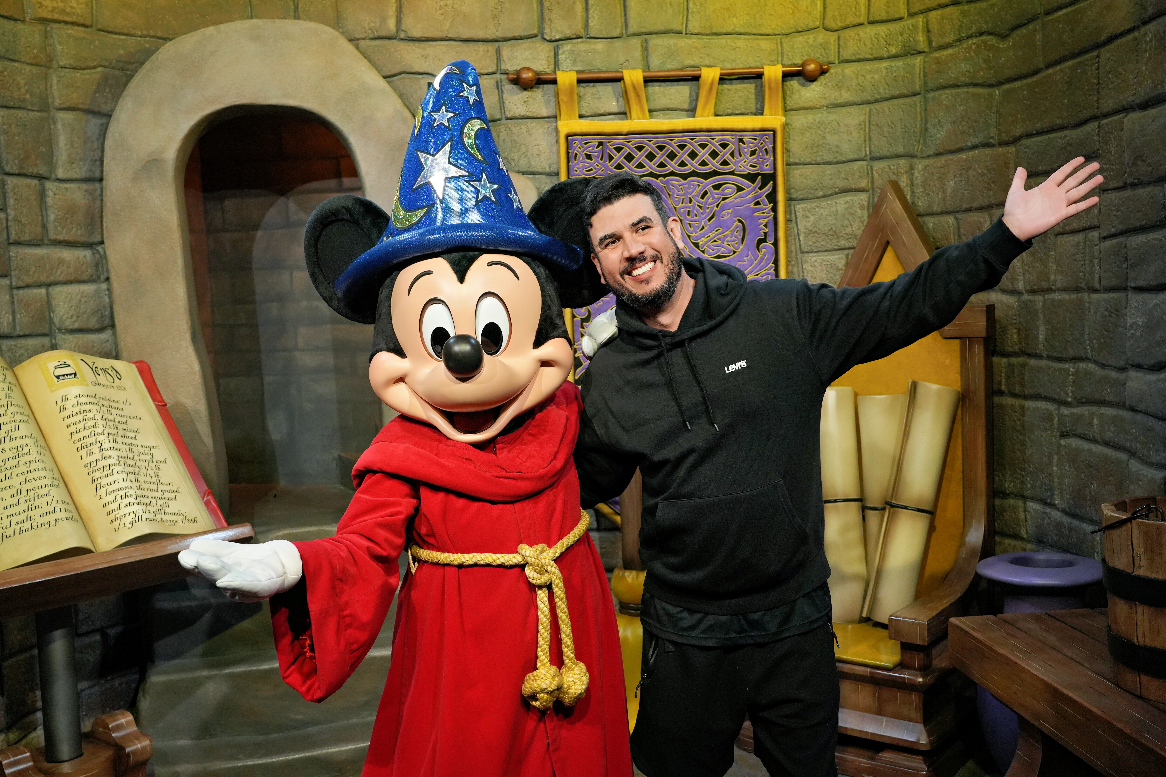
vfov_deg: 37.9
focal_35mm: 35
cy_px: 388
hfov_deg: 54.4
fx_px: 1134
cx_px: 583
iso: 2000
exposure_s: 1/200
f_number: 5.6
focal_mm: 35
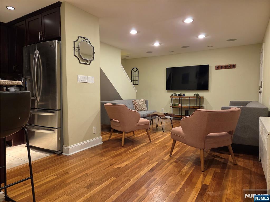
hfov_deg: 73.9
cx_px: 135
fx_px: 179
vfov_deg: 58.9
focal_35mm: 23
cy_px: 101
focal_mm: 5.4
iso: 500
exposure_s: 1/120
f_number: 1.8
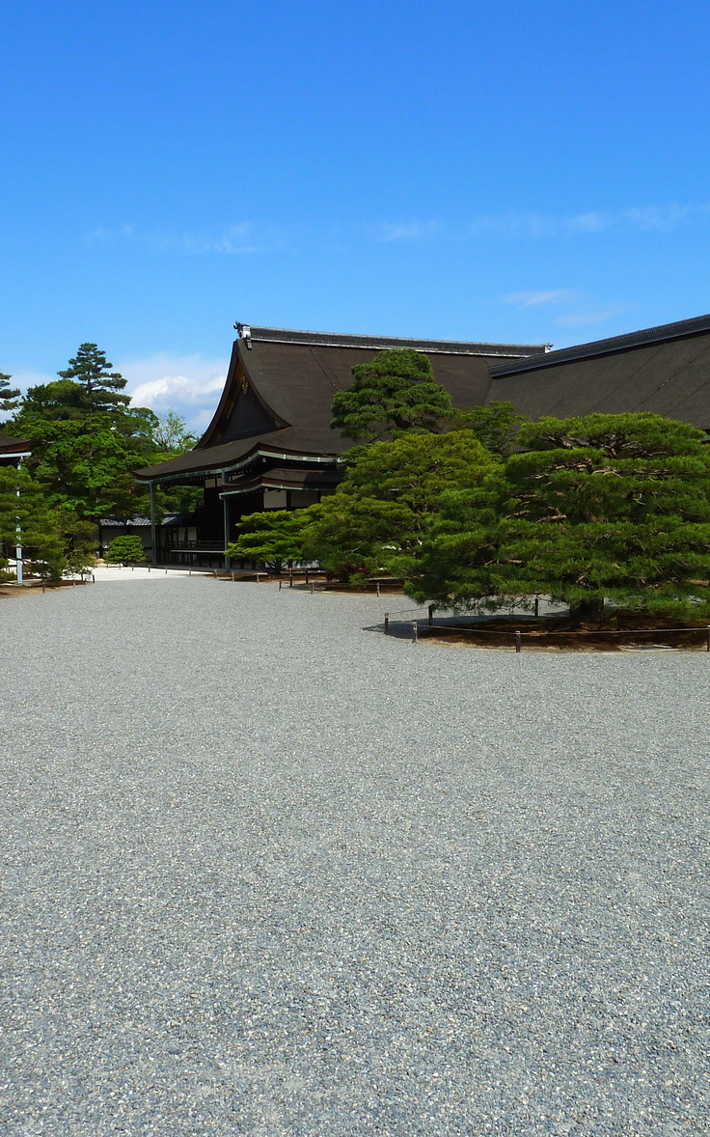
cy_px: 574
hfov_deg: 35.3
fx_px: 1115
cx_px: 373
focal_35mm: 36
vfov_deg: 54.0
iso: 80
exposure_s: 1/400
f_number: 5
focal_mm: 4.1
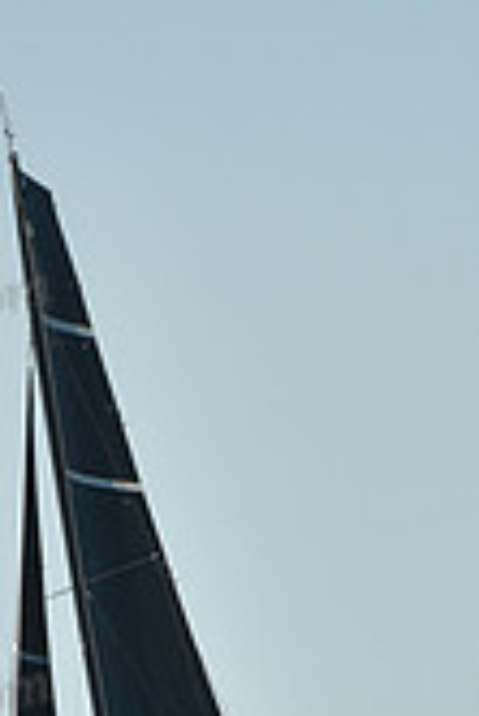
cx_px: 274
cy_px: 914
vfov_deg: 1.5
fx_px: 27881
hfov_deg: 1.0
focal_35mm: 1400
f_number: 6.3
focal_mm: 400
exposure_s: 1/1250
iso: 250
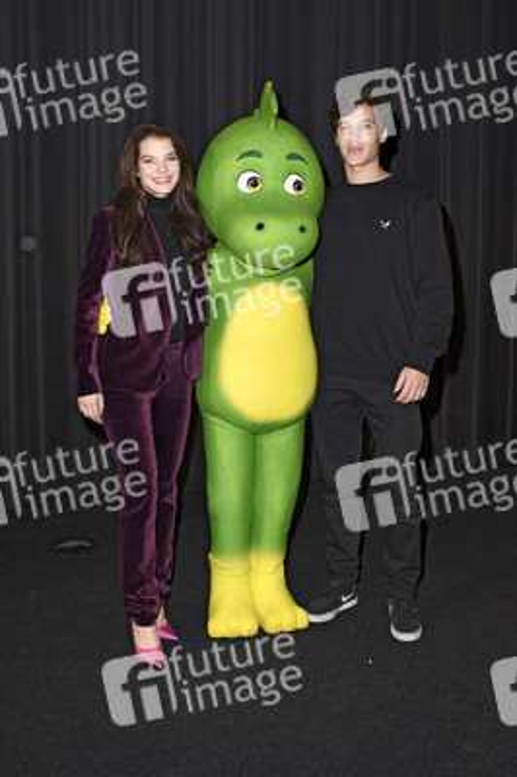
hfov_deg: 39.9
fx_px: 712
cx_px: 258
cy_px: 388
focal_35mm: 33
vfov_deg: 57.3
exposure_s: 1/125
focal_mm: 22
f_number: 5.6
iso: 800
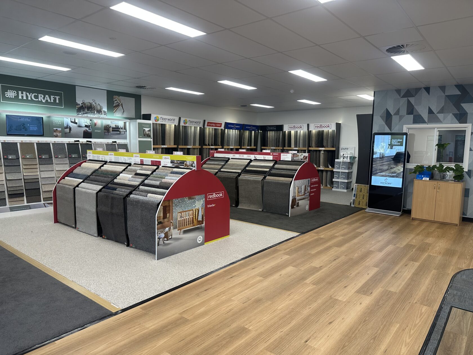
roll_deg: -1.2
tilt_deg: -5.7
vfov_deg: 56.8
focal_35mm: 24
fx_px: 328
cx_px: 236
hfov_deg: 71.6
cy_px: 178
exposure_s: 1/100
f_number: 1.78
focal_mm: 6.86
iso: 125
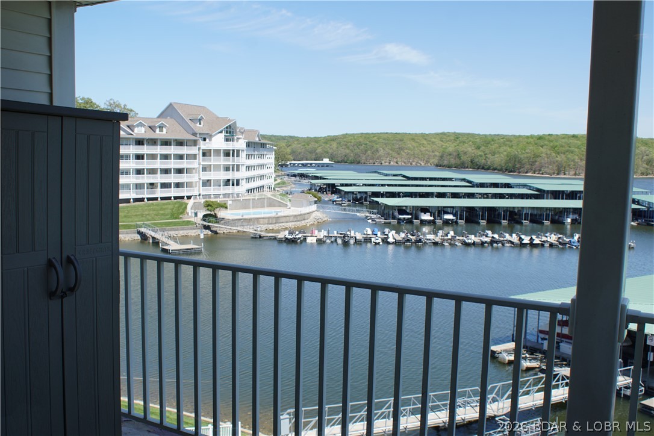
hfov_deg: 53.1
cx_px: 327
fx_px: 654
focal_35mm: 36
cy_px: 218
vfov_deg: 36.9
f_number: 7.1
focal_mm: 24
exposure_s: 1/160
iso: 100
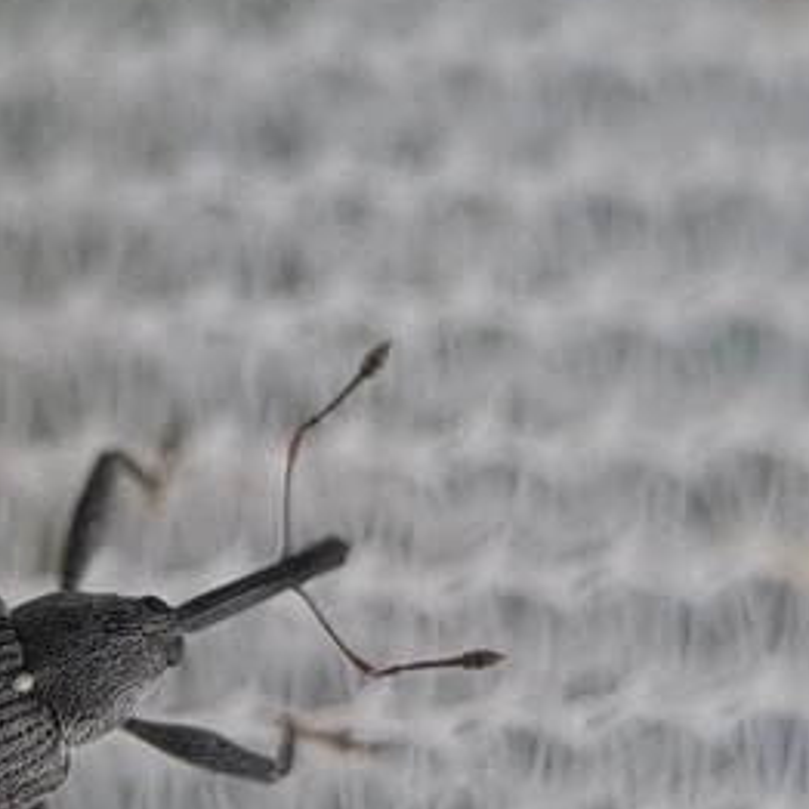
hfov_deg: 28.8
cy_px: 693
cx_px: 19
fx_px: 1481
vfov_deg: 29.6
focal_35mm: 56
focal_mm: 5.4
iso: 50
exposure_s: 1/172
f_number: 1.8
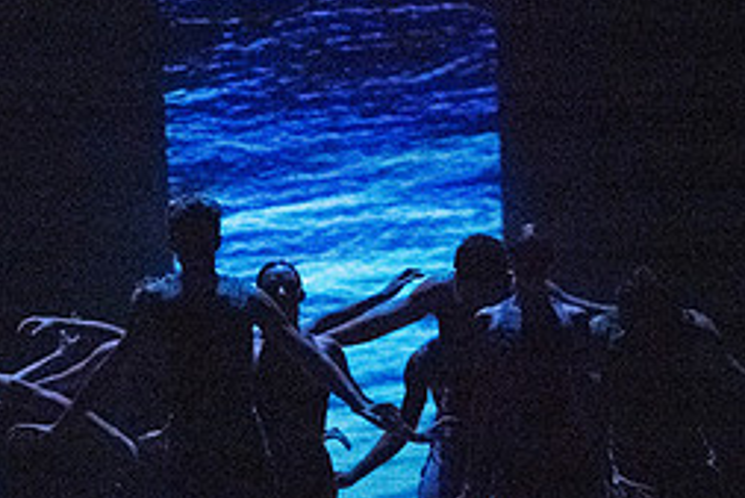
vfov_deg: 2.2
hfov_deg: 3.3
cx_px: 74
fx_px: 13086
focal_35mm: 632
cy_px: 240
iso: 25600
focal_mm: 276
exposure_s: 1/400
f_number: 5.6
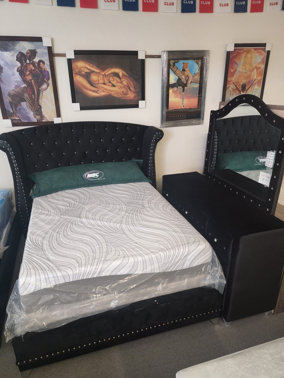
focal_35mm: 23
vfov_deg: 73.9
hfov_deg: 58.9
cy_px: 189
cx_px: 142
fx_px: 252
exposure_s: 1/120
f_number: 1.8
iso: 500
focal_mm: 6.4
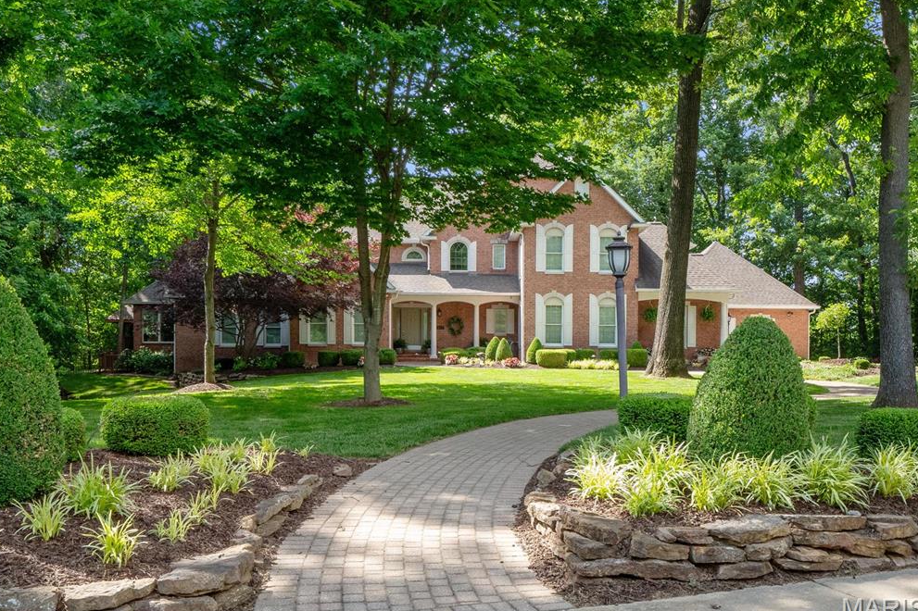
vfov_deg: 42.3
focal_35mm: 31
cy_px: 312
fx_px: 790
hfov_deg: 60.3
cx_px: 460
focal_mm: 15
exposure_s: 1/80
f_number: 10
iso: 400
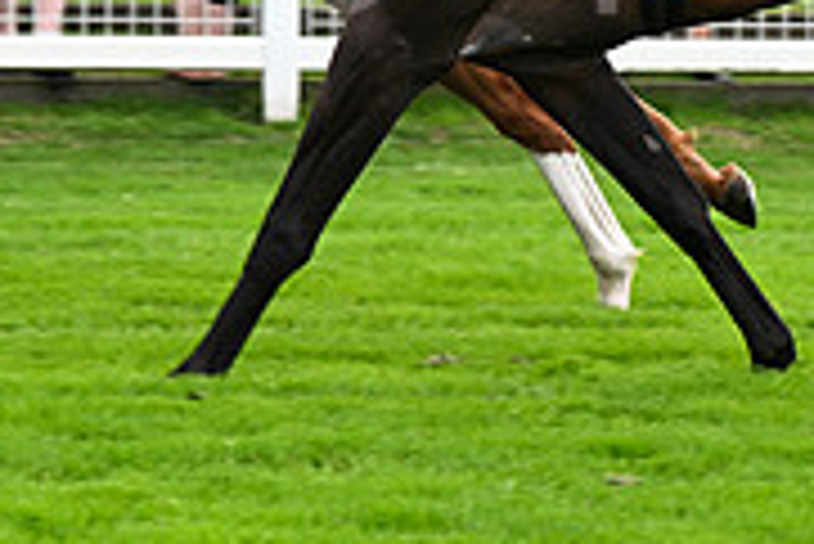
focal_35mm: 305
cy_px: -312
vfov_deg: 4.5
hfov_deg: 6.7
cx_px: 342
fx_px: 6902
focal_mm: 95
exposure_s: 1/800
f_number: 5
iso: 500
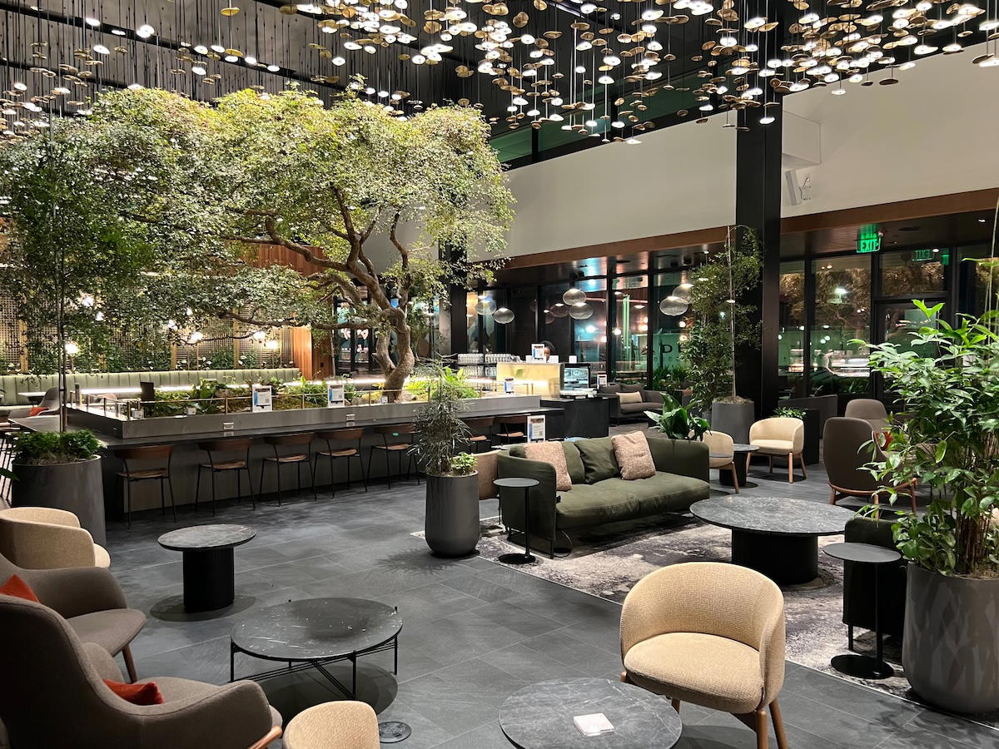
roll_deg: +0.3
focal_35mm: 26
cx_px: 500
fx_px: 750
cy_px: 374
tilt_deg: -1.6
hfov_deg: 67.3
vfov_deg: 53.1
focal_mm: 5.7
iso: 400
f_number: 1.5
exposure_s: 1/60
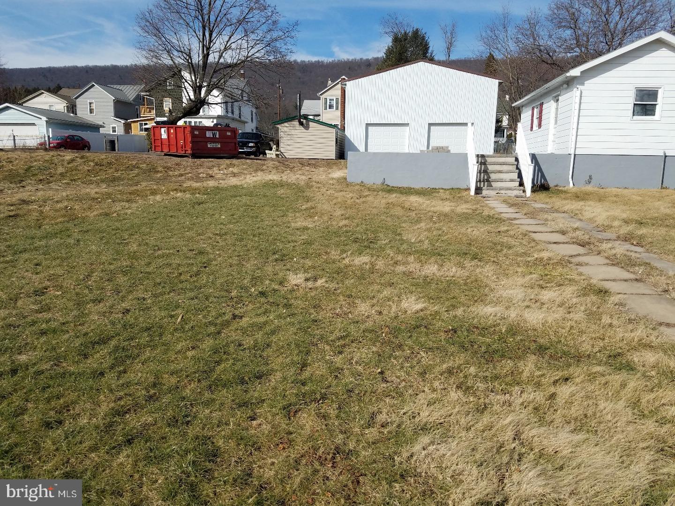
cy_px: 253
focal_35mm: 26
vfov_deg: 53.1
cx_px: 338
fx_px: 507
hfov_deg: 67.3
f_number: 1.7
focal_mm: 4.2
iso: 50
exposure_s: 1/3456
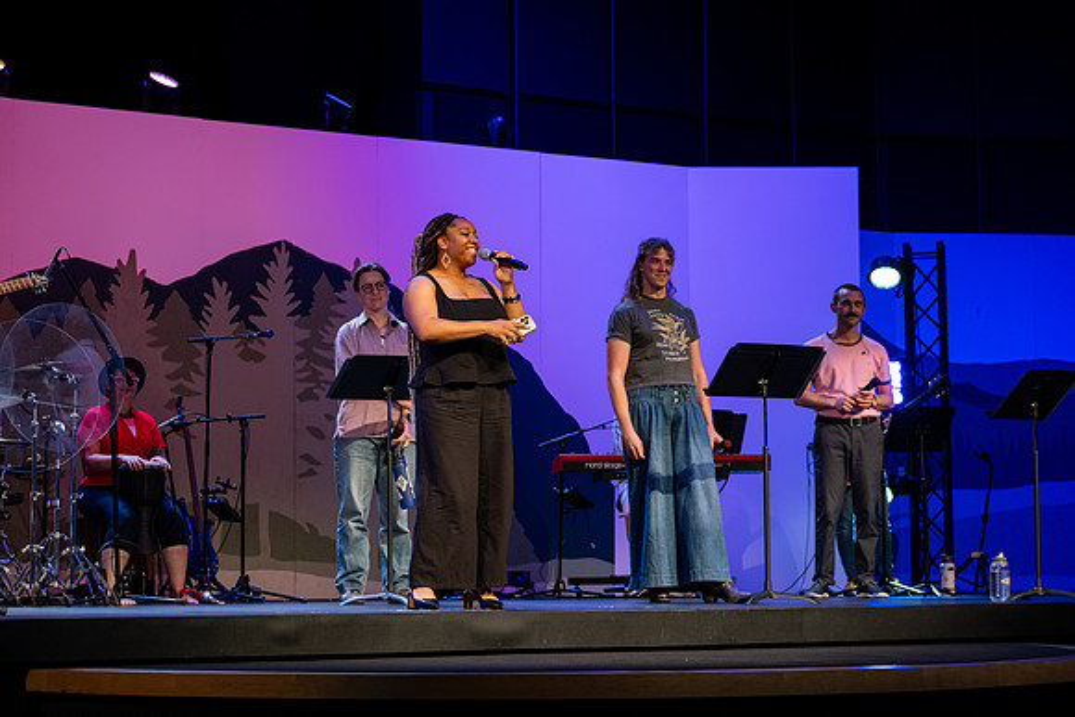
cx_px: 538
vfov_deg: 18.2
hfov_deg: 27.0
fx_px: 2240
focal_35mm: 75
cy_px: 358
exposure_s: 1/75
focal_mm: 50
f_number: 2.8
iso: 500
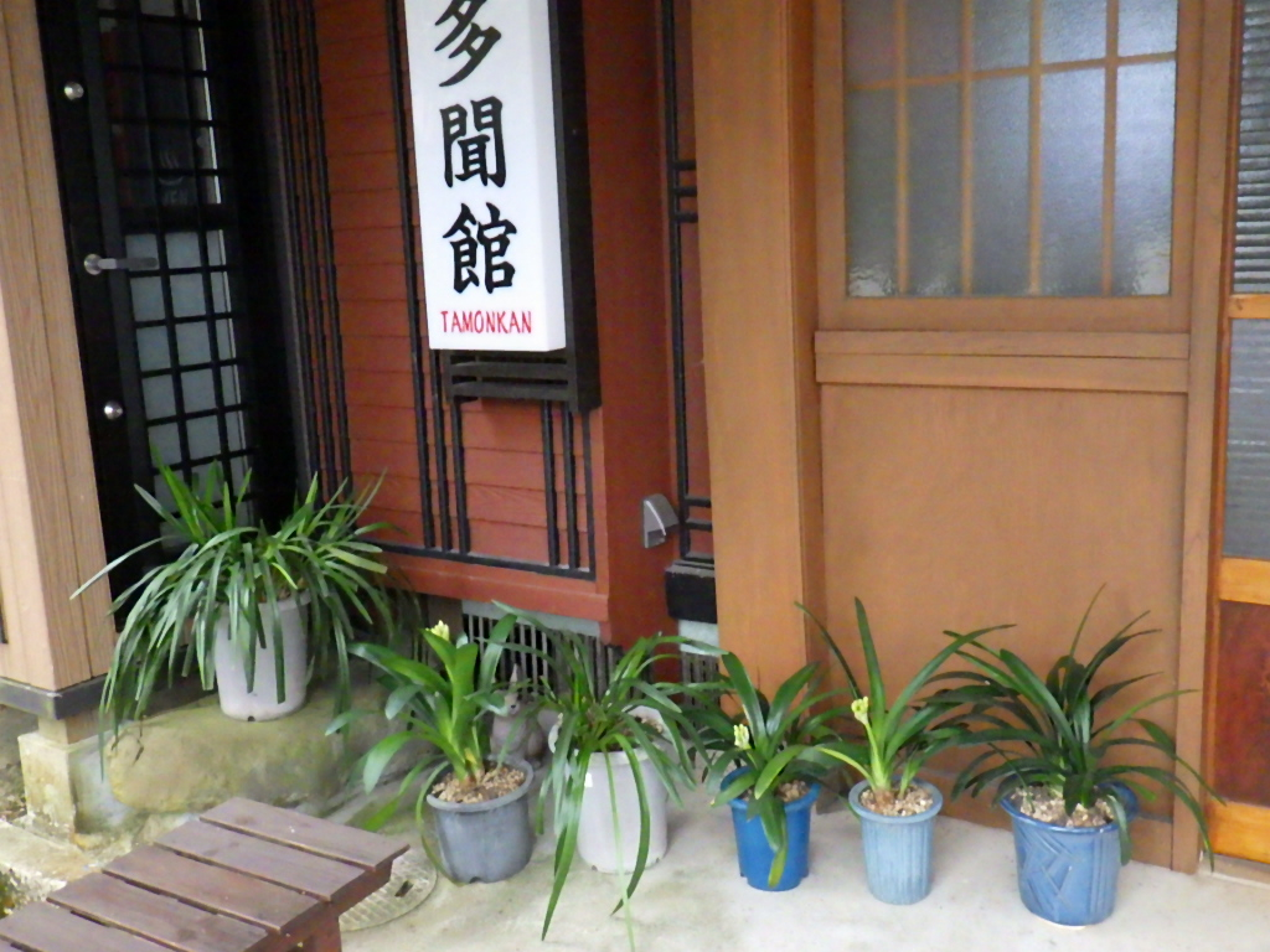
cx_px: 635
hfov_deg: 54.0
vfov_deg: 41.8
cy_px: 476
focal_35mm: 34
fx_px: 1247
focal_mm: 6.1
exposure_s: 1/40
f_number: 3.8
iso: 1600
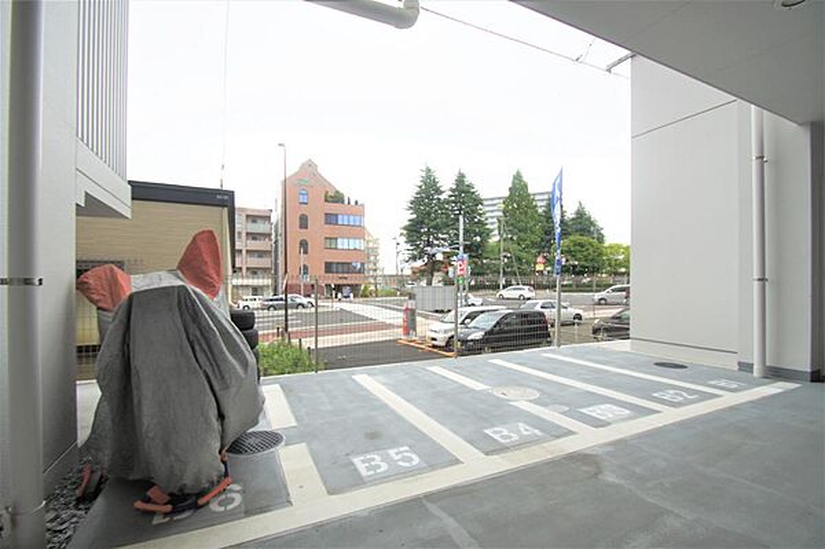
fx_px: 343
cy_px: 274
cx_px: 412
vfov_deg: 77.2
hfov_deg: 100.4
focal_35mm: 15
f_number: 5
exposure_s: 1/60
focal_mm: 10
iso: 100
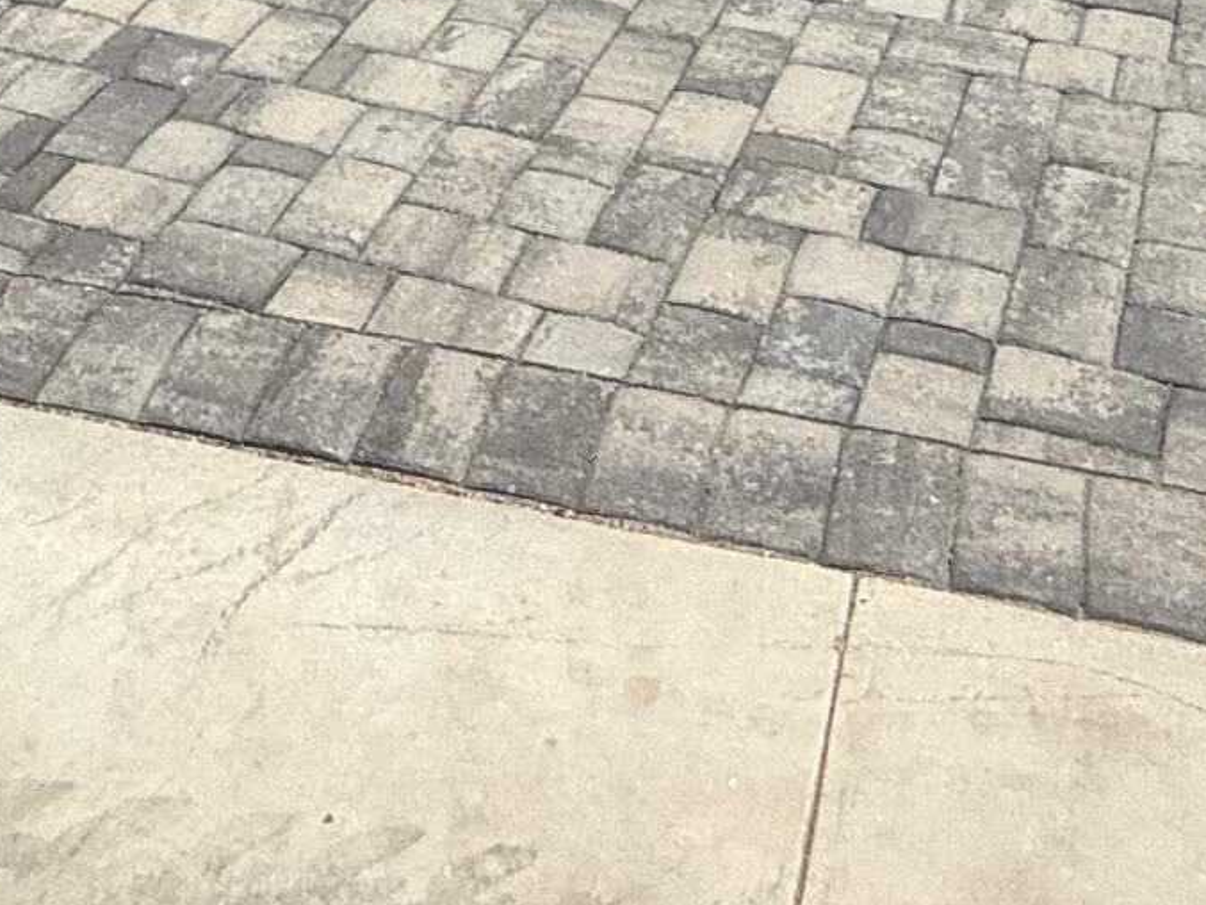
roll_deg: -0.3
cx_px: 451
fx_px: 2160
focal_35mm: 62
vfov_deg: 17.3
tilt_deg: +2.3
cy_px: -894
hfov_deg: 31.1
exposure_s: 1/3125
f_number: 2.2
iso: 50
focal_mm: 2.22
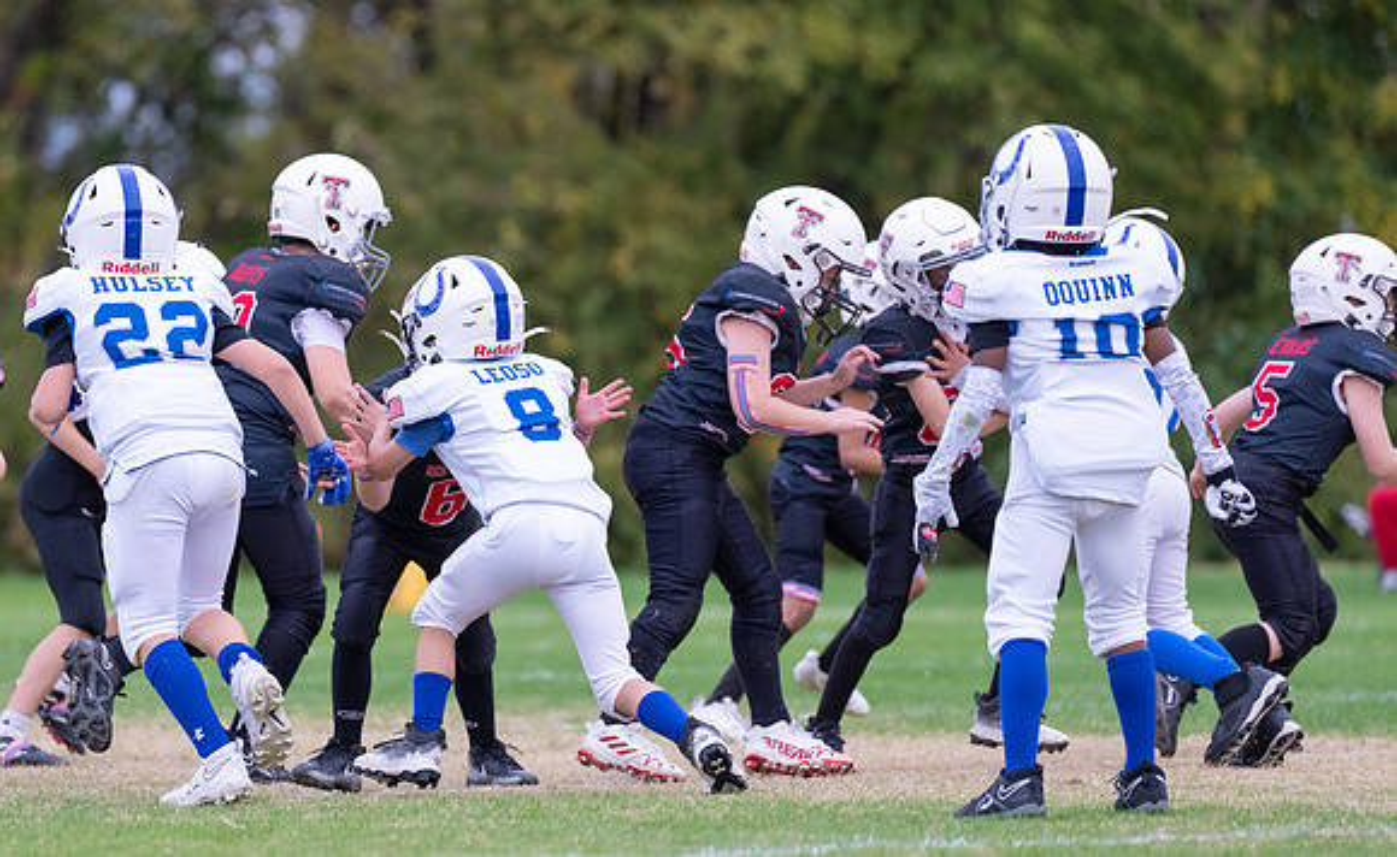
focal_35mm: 307
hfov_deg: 6.9
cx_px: 409
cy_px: 426
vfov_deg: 4.2
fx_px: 11620
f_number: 2.8
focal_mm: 200
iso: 2000
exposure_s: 1/1250
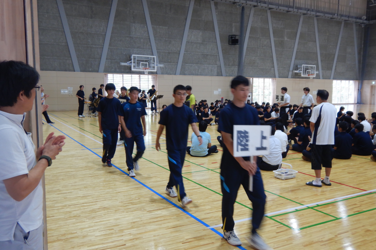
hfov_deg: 57.2
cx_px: 196
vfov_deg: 39.9
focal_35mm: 33
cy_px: 130
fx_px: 345
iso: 140
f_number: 2.8
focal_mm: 5.1
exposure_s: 1/30
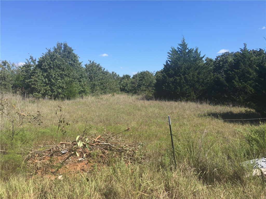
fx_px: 223
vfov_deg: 48.2
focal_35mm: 29
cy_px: 100
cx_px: 133
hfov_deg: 61.7
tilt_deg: -1.6
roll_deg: -1.1
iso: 25
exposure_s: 1/1131
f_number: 2.2
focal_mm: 4.15
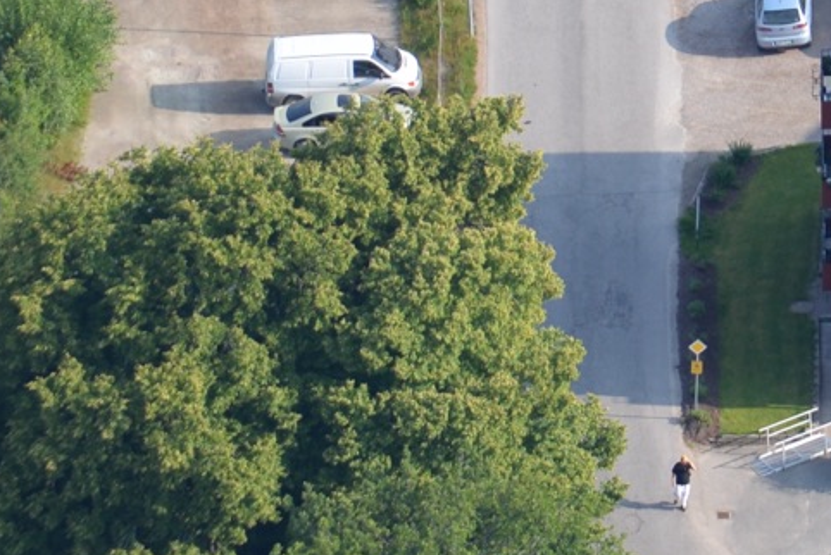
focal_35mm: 996
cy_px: -608
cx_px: 1536
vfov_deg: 1.4
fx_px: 23004
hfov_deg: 2.1
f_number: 5.6
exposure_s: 1/500
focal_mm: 200
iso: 280
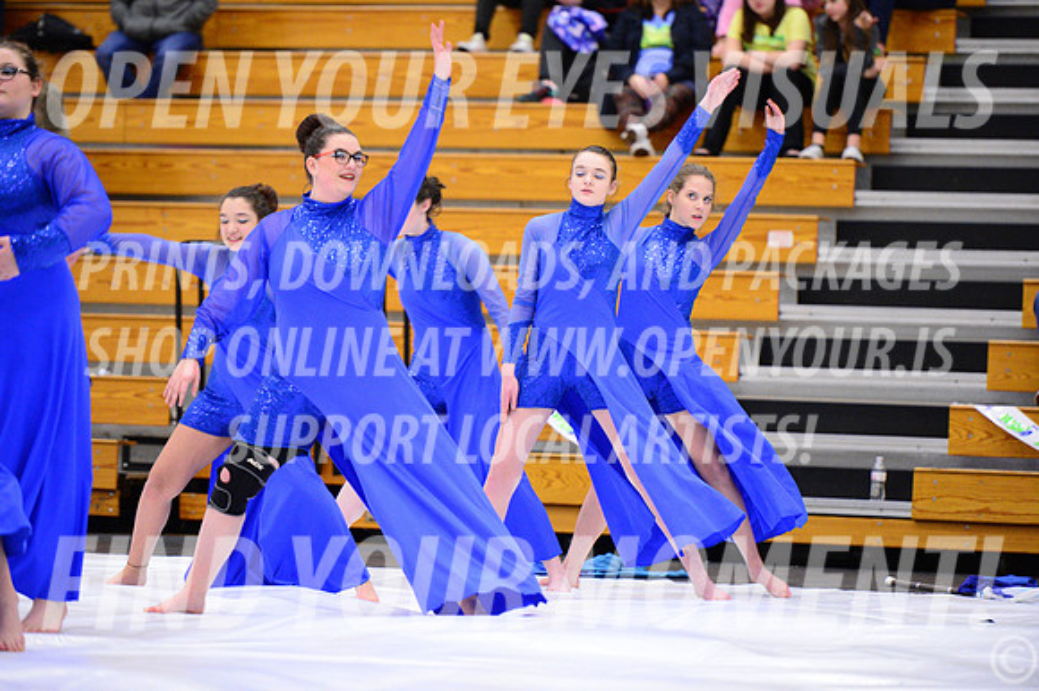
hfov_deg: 11.8
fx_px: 5048
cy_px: 346
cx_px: 520
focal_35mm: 175
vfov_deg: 7.8
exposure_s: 1/320
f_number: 2.8
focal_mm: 175
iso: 6400
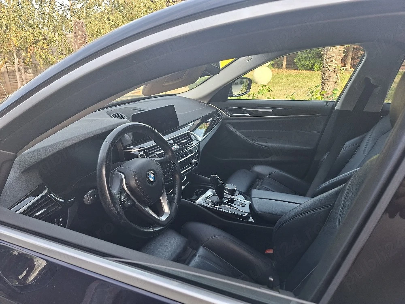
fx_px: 269
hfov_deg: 73.9
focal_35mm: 23
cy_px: 152
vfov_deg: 58.9
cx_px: 202
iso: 50
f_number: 1.8
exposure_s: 1/130
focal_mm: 5.54
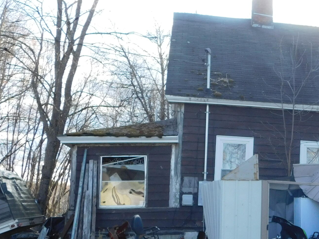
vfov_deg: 17.8
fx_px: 765
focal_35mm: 83
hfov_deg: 22.5
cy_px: 138
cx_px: 334
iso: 125
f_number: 3.5
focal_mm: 6.3
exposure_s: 1/200
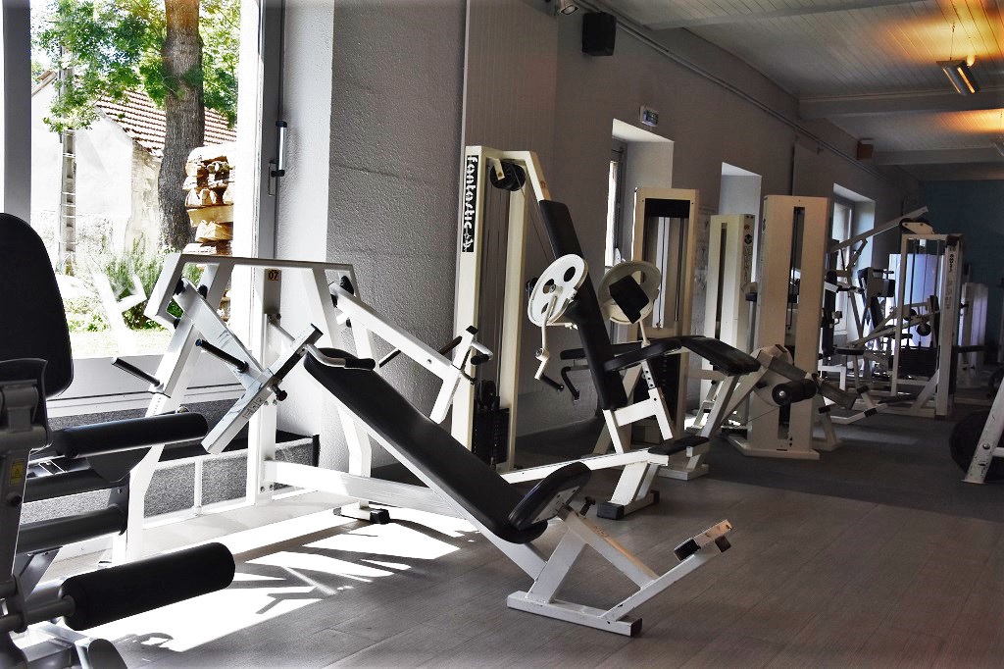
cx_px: 502
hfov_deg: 53.1
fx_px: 1004
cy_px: 334
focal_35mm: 36
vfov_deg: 36.8
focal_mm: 24
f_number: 8
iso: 800
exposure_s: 1/400
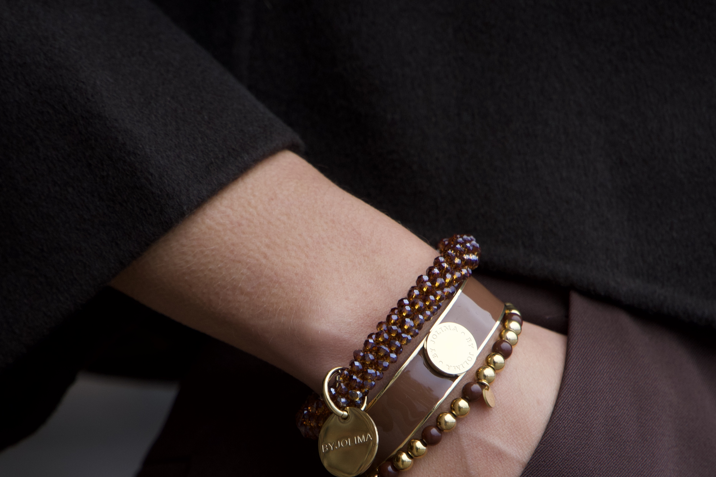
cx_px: 356
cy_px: 353
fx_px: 4948
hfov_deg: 8.3
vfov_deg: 5.5
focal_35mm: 249
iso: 160
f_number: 4
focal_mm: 103
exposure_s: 1/125
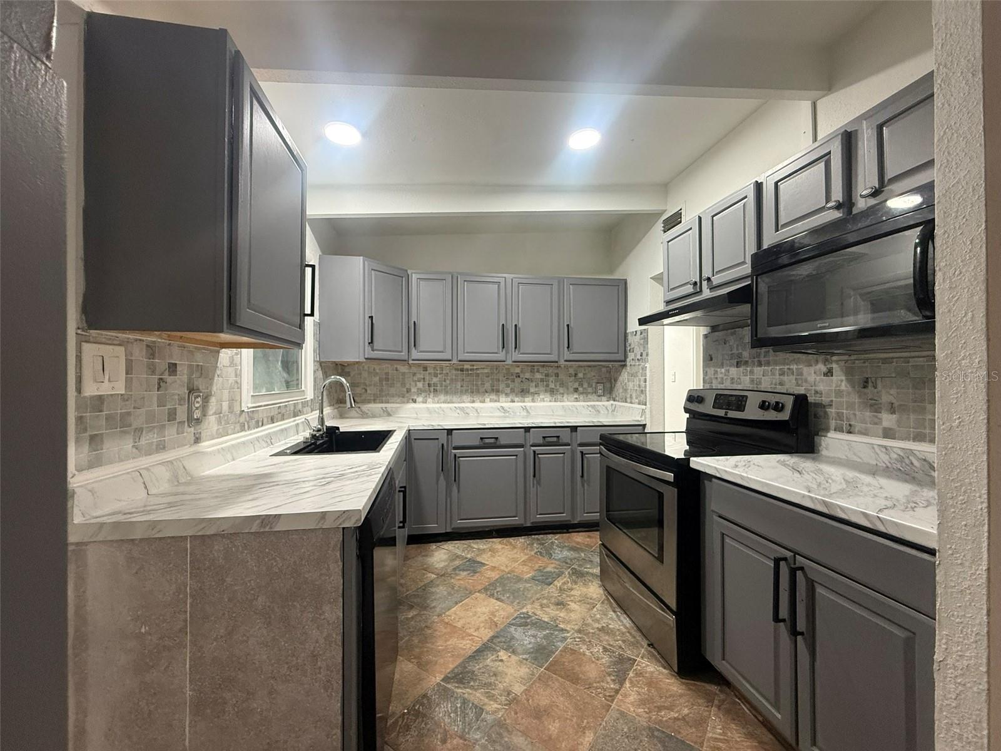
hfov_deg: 102.1
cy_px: 376
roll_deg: -0.2
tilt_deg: +0.6
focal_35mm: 14
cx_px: 500
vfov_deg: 85.7
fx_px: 405
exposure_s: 1/60
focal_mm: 2.22
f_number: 2.2
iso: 320
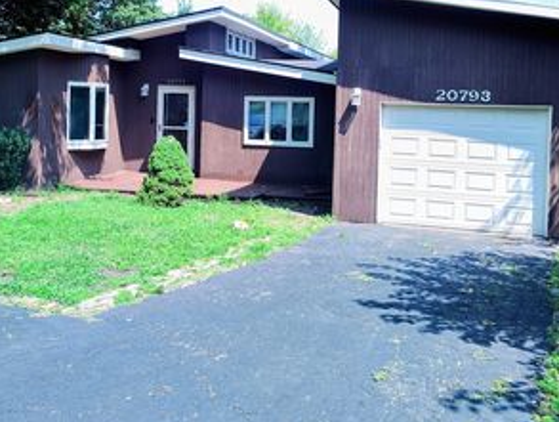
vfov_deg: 34.8
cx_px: 259
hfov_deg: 45.7
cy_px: 129
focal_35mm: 41
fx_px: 663
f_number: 1.8
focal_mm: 5.56
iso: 100
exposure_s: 1/333
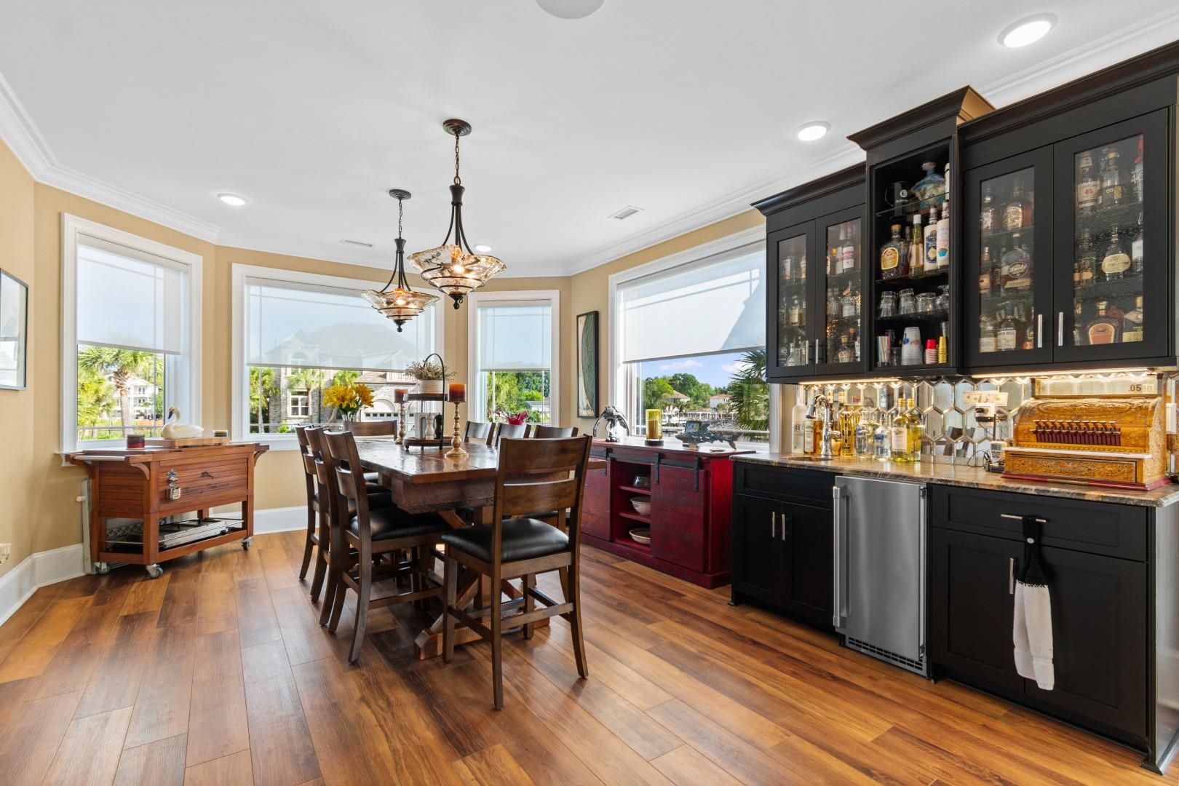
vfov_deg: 77.3
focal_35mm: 15
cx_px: 590
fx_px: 491
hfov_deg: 100.4
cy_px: 393
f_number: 4.5
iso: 100
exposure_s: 1/5
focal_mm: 10
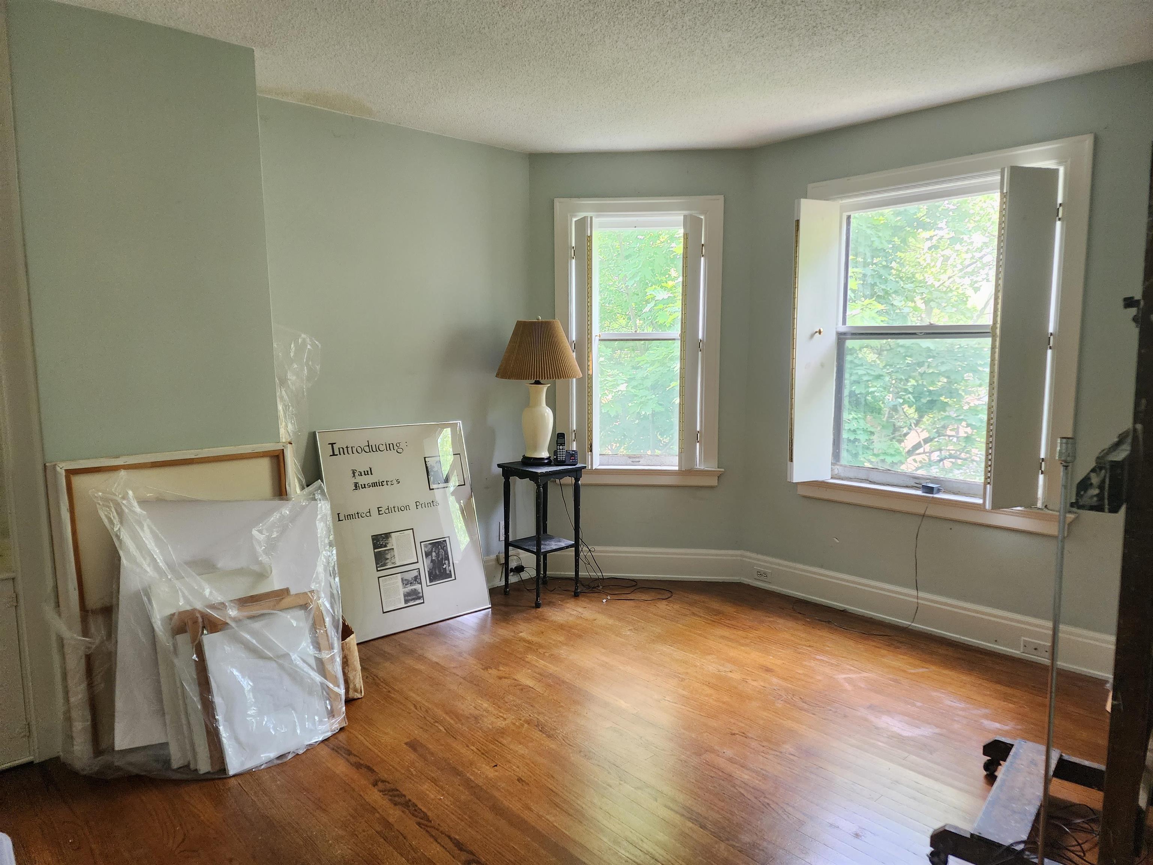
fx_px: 766
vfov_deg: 58.9
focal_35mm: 23
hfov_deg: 73.9
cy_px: 432
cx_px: 576
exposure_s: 1/120
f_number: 1.8
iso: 320
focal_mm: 6.4
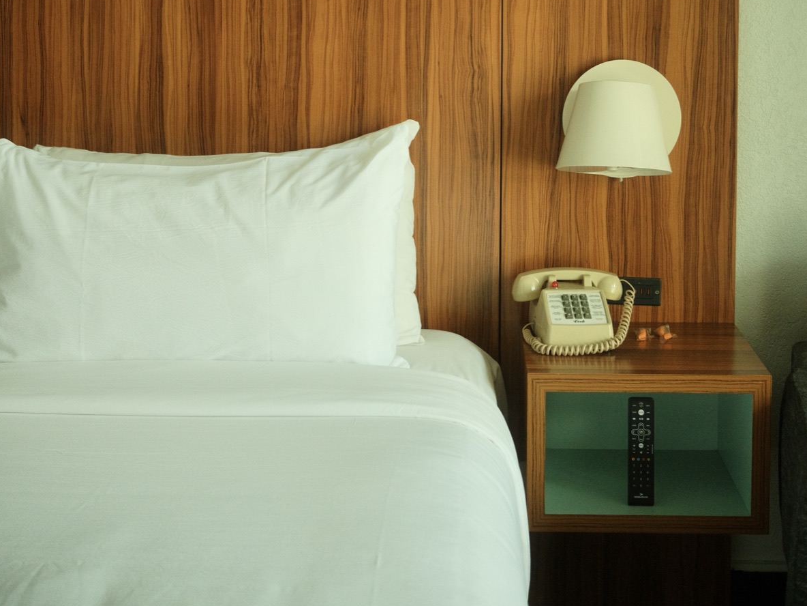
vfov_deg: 23.6
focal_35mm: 60
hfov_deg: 32.2
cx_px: 407
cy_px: 37
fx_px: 1399
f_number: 2.8
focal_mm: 27
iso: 1250
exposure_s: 1/300
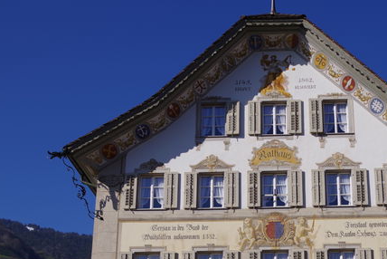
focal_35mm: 65
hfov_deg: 30.8
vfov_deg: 20.4
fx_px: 699
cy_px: 247
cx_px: 251
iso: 100
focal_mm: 29
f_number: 7.1
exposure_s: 1/400
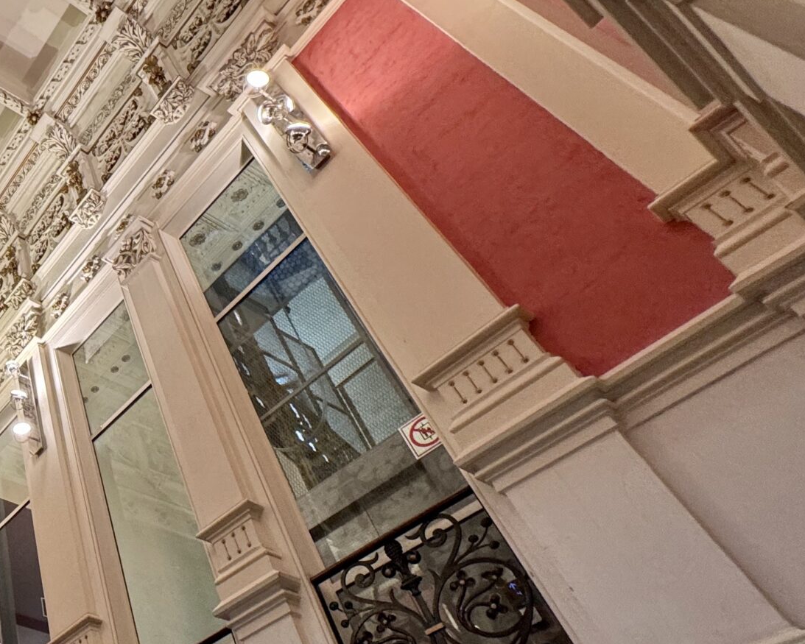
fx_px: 763
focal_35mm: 32
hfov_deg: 43.4
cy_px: 446
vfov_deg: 44.9
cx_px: -77
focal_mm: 2.22
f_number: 2.2
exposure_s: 1/50
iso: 250
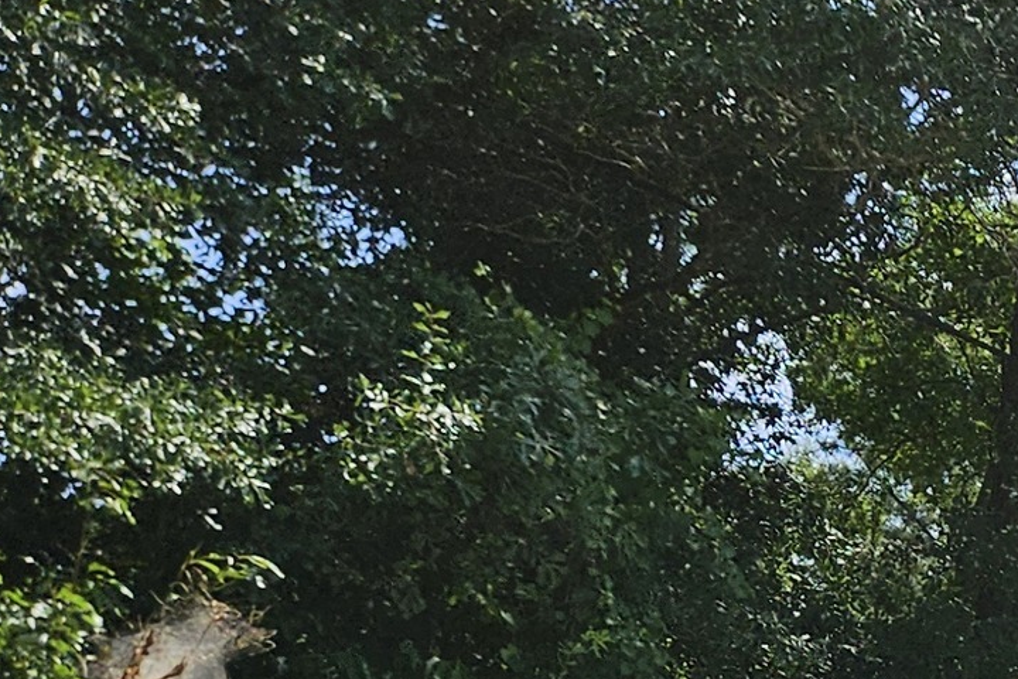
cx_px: 1858
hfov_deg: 16.6
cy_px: 1299
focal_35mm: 102
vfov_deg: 12.1
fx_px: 2884
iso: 25
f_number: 1.8
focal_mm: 5.4
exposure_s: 1/1668
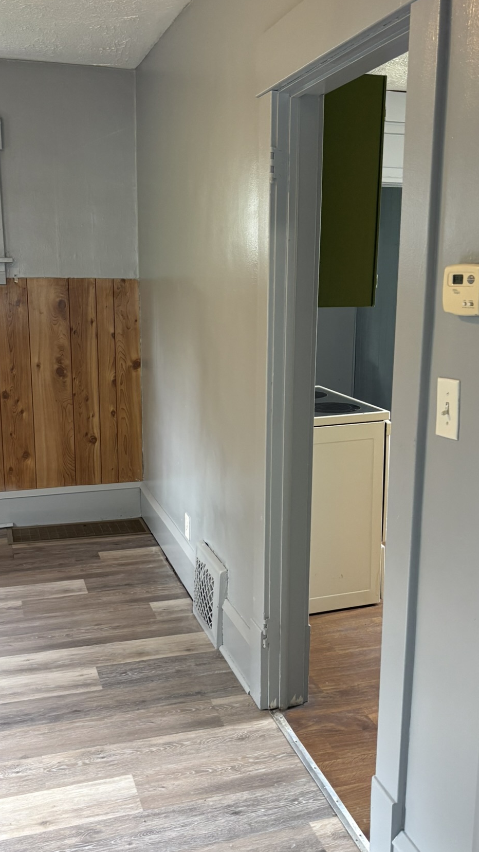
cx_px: 232
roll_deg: -0.3
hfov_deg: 33.7
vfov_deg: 56.6
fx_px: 790
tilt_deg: -12.7
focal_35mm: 35
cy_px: 437
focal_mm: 5.96
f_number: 1.6
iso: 200
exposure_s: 1/60
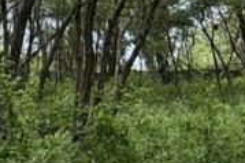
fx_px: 442
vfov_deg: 17.8
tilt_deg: +29.3
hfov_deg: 30.4
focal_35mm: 65
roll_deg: +5.7
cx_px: 186
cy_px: -108
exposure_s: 1/771
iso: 64
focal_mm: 2.22
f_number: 2.2
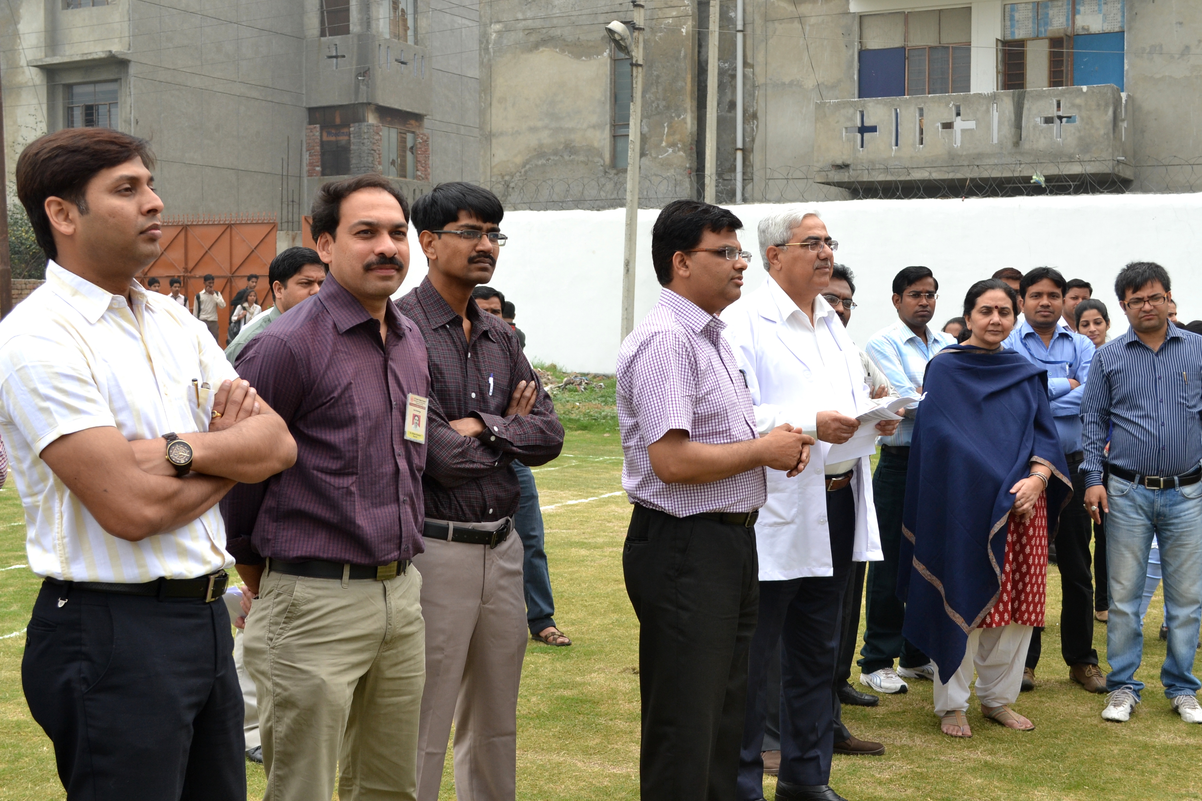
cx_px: 601
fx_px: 1603
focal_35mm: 48
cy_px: 400
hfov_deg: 41.1
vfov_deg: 28.1
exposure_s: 1/200
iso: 400
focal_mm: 32
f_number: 7.1
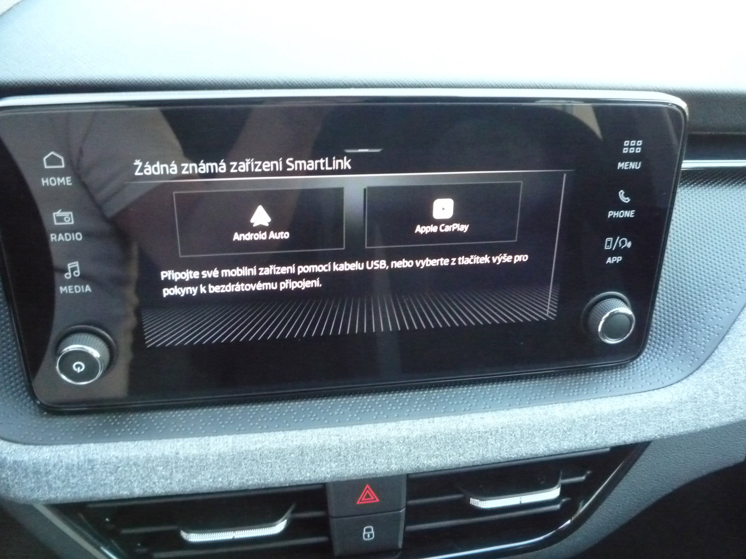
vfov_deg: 46.8
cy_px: 280
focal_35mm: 30
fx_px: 647
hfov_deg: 60.0
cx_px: 373
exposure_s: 1/30
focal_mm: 5.2
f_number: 3.3
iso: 800
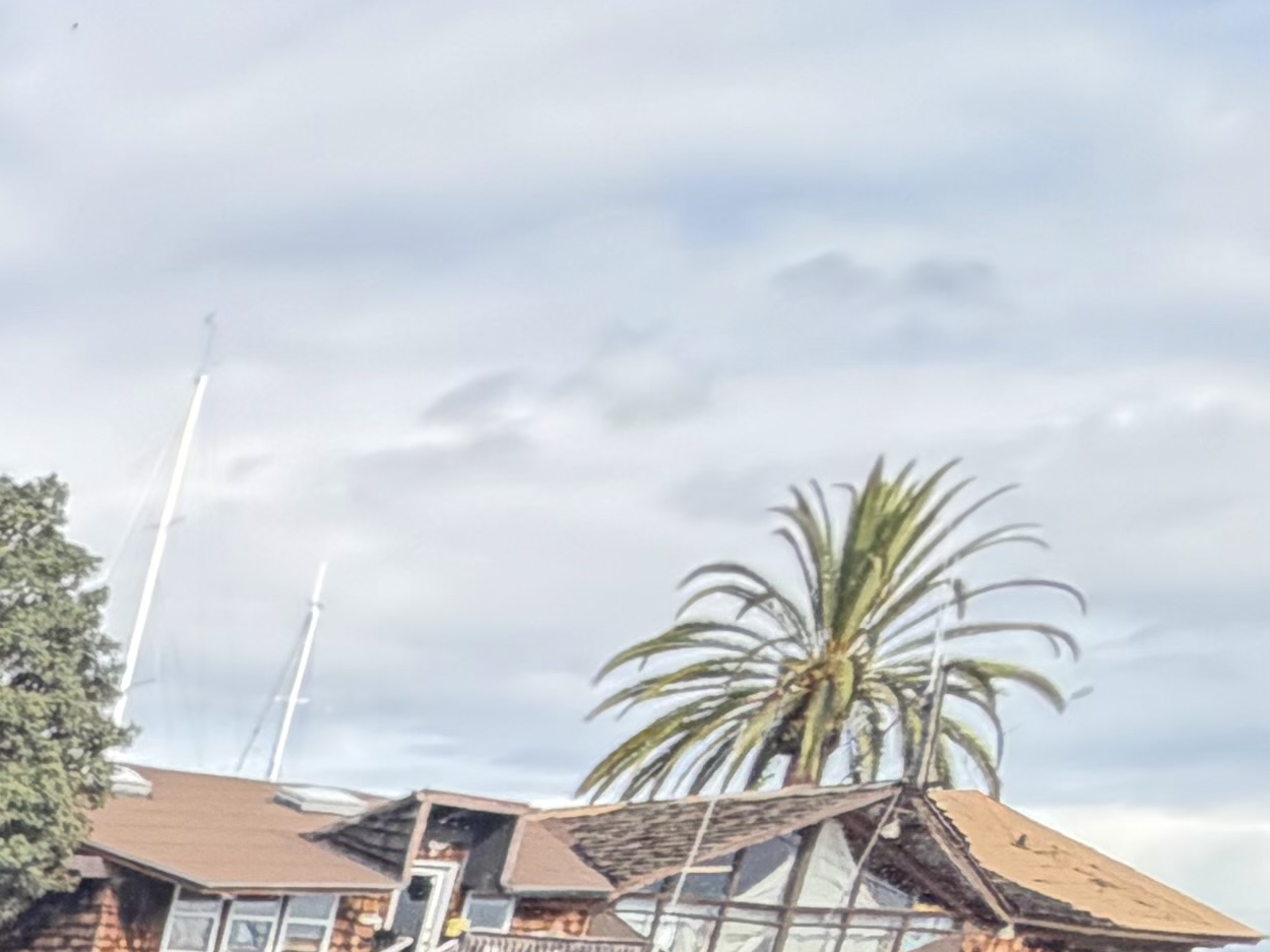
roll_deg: -1.2
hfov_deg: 19.1
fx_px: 2348
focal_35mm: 64
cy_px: 1861
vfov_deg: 17.2
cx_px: -1240
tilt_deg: -19.6
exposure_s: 1/214
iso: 50
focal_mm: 2.22
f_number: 2.2
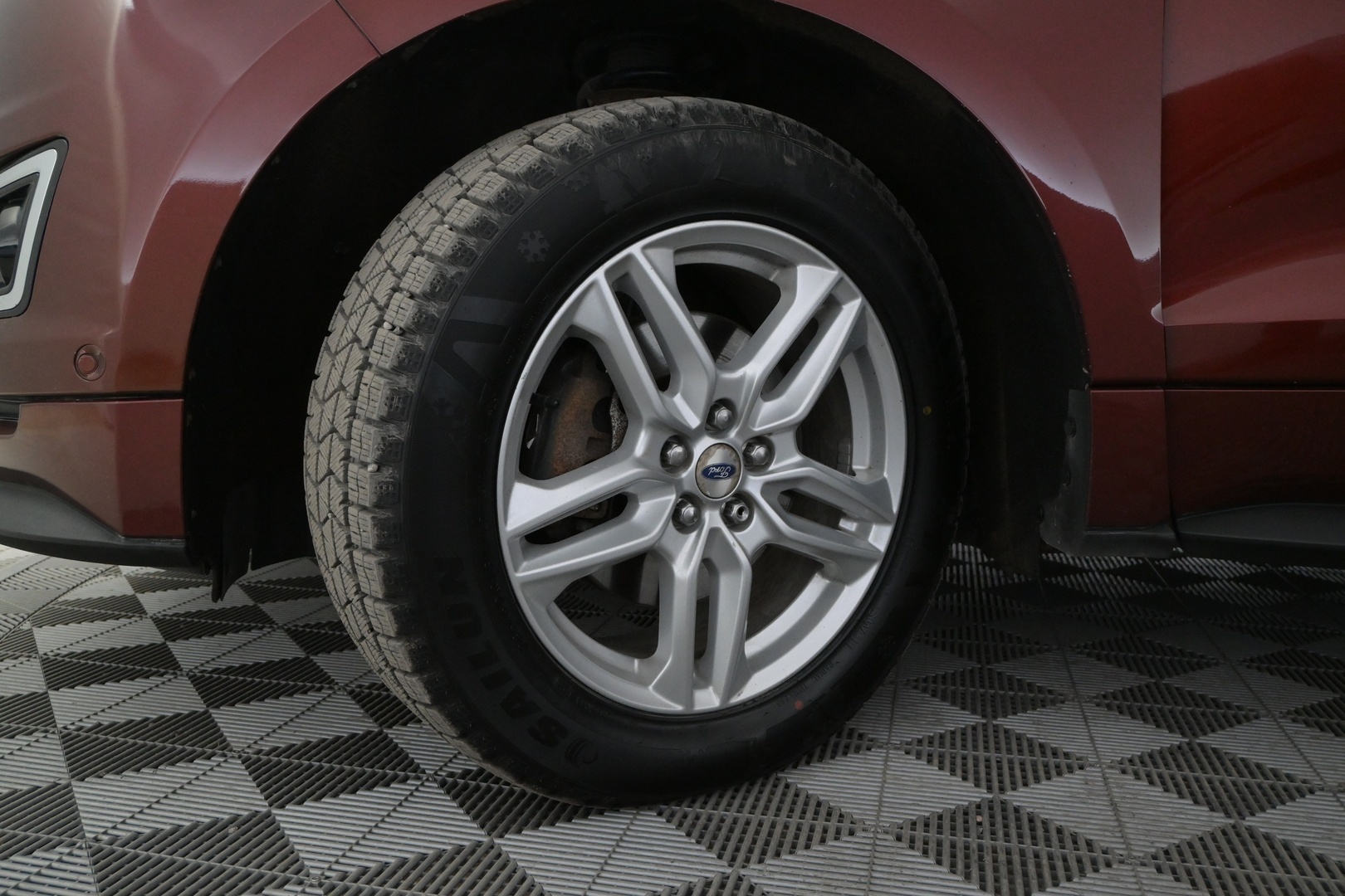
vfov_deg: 41.7
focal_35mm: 32
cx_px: 672
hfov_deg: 59.5
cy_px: 448
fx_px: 1177
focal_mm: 21
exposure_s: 1/100
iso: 2500
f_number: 5.6
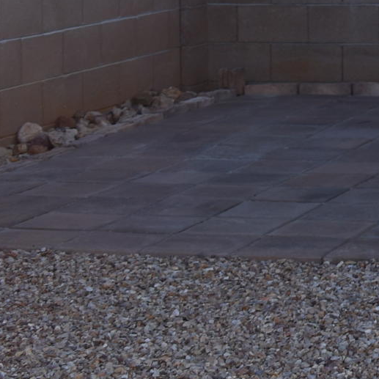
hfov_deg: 10.2
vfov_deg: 10.8
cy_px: -208
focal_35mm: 155
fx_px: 1926
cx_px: 803
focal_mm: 21
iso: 100
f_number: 6.3
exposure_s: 1/200
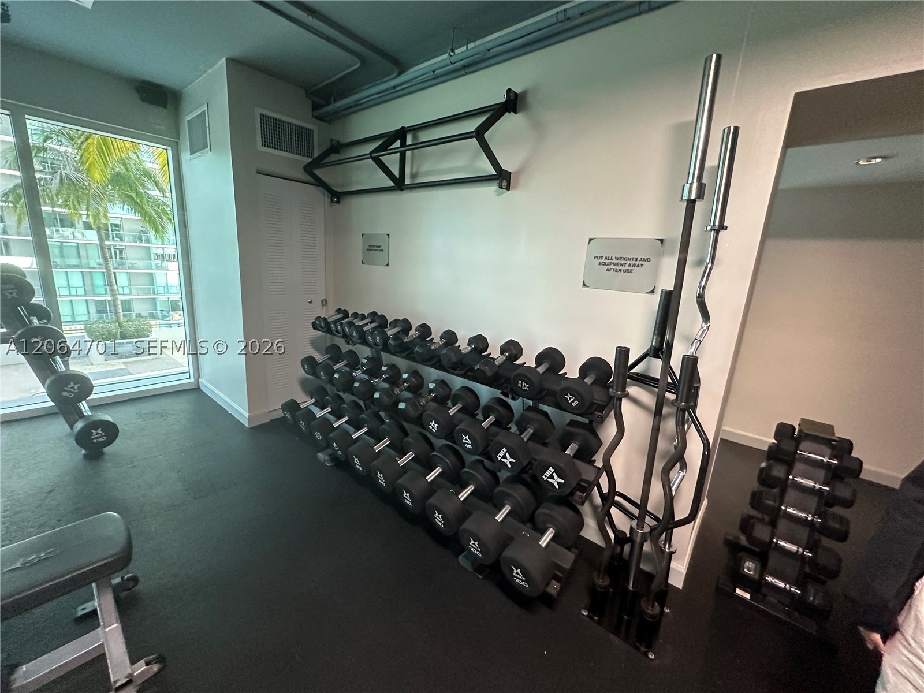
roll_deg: -5.6
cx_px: 462
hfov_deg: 102.1
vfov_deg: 85.7
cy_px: 346
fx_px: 374
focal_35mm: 14
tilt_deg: -14.5
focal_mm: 2.22
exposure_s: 1/60
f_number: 2.2
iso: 500
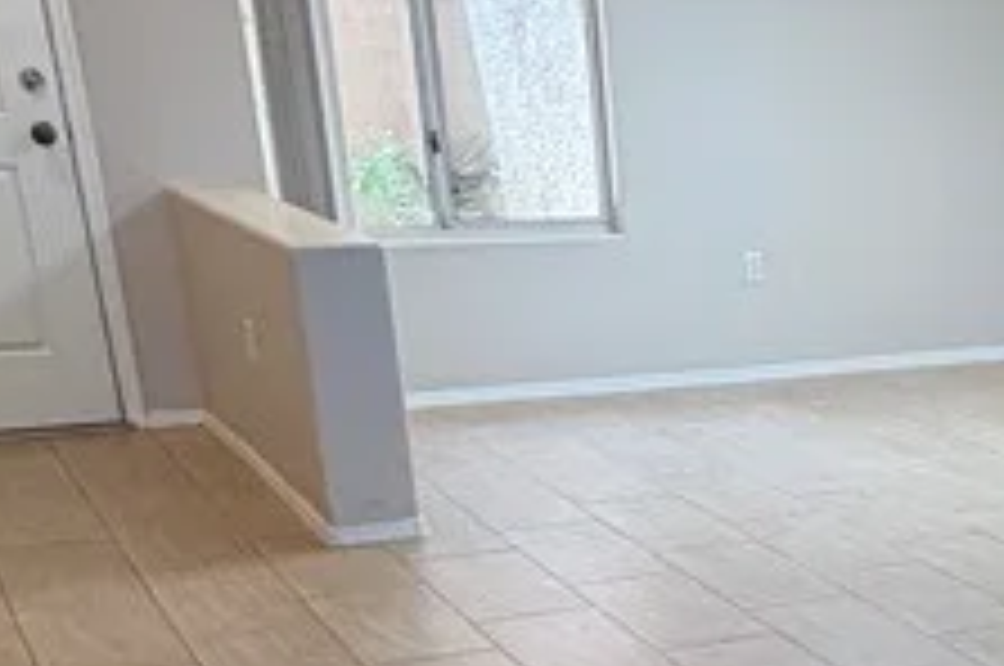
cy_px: 878
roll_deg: -1.8
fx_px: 1866
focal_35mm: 67
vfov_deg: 18.7
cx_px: 1099
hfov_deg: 27.6
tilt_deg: -24.9
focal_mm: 2.22
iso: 200
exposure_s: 1/60
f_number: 2.2
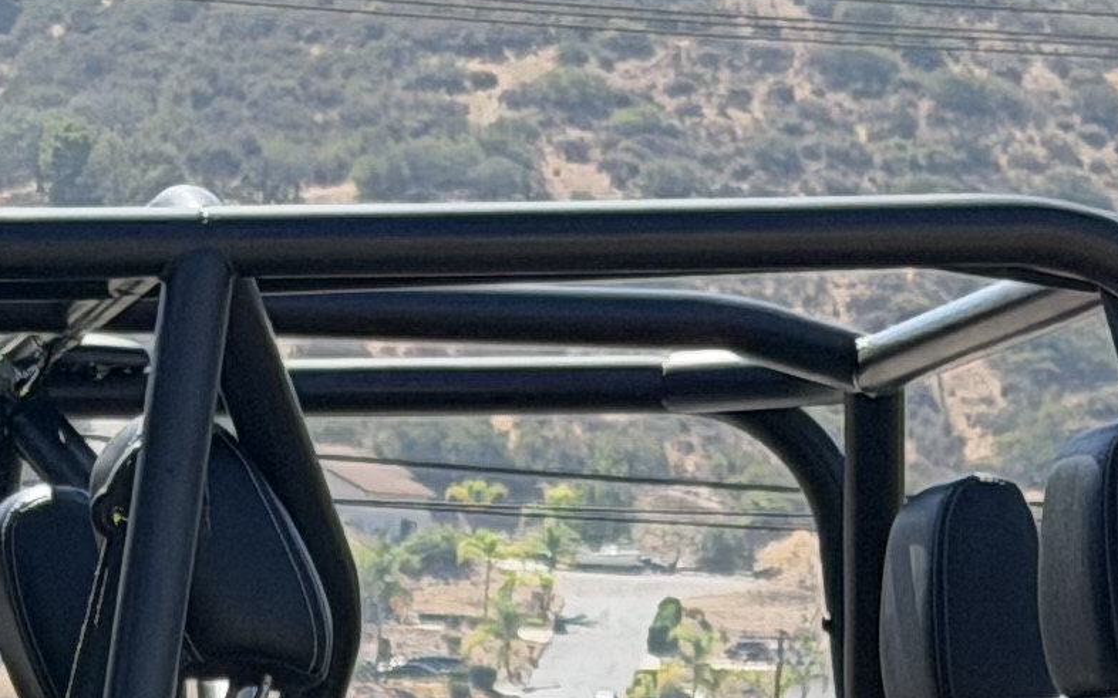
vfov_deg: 5.0
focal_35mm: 261
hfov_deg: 7.8
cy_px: 1176
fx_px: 7951
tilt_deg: -5.9
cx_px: -715
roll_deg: -2.3
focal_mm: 6.76
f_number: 1.78
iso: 80
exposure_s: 1/2273
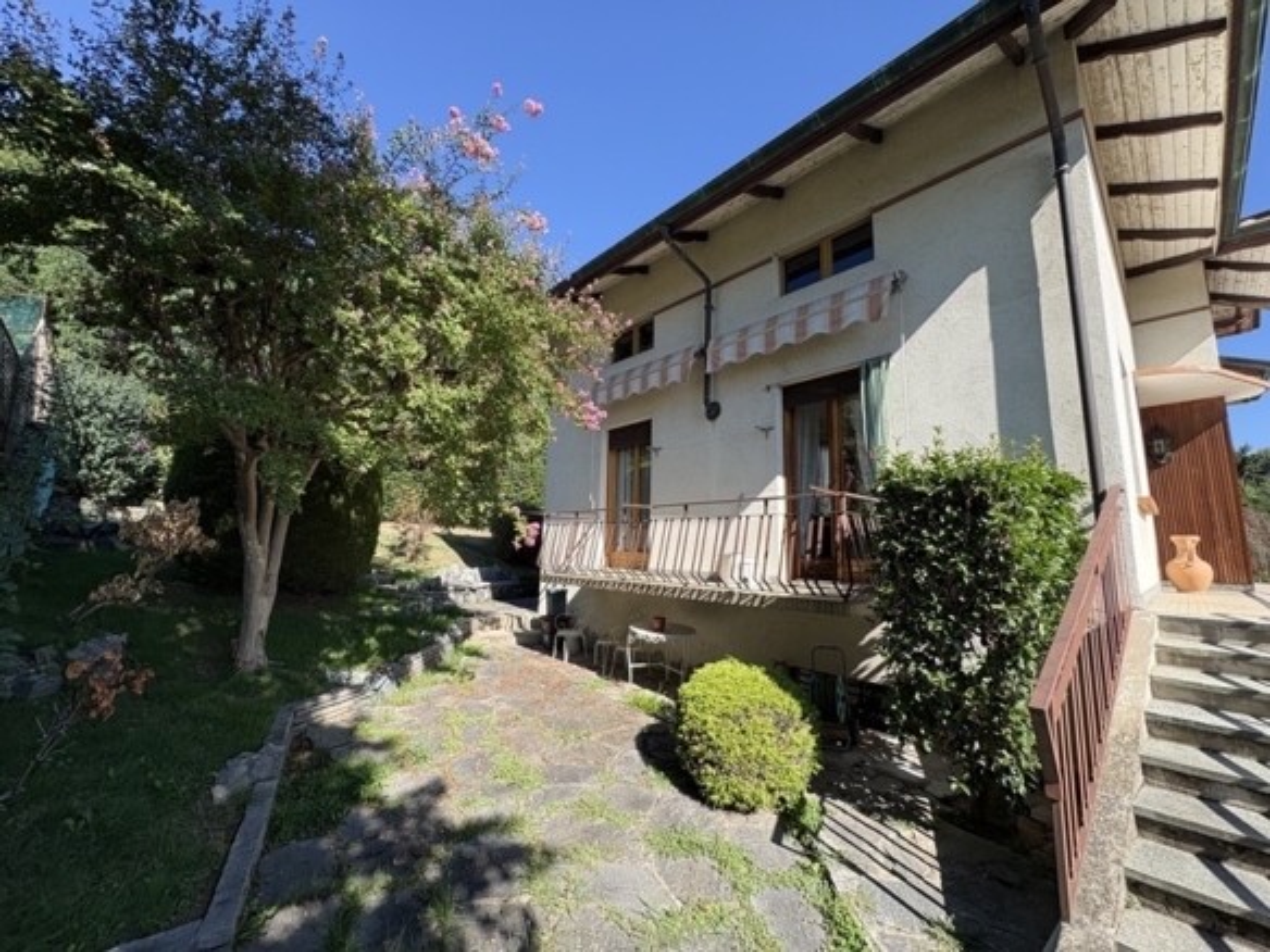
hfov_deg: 102.1
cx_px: 635
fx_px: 514
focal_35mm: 14
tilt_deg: +9.4
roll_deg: -0.5
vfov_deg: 85.7
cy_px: 476
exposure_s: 1/636
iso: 40
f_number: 2.2
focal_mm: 2.22
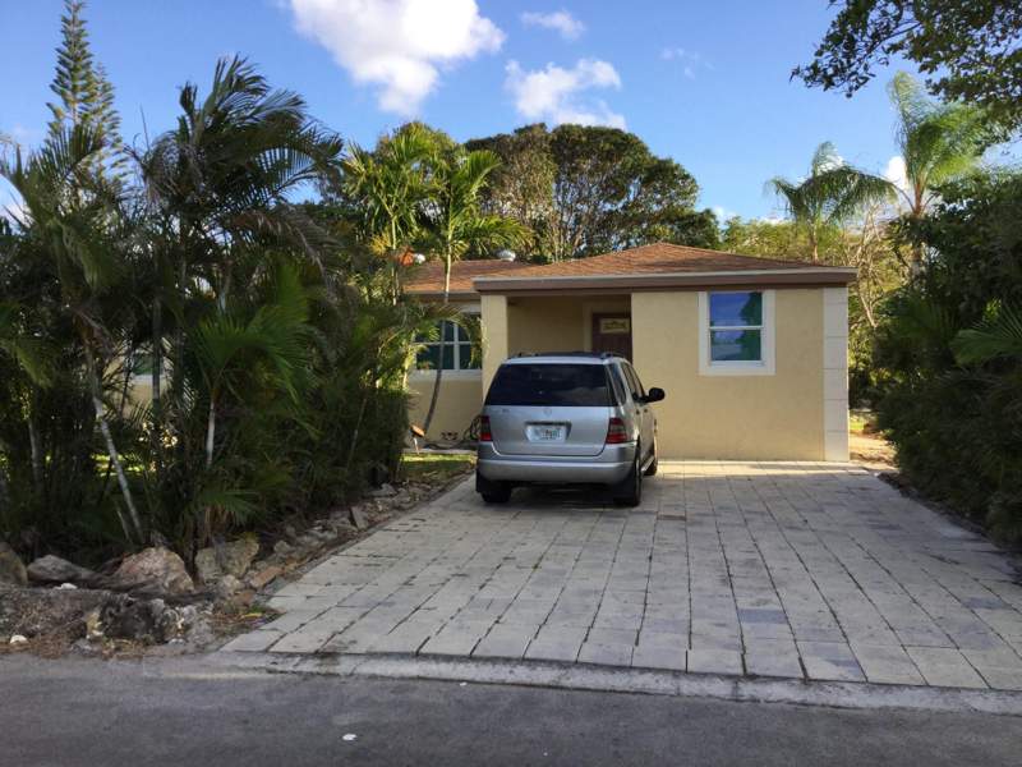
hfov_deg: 58.4
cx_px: 511
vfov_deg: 45.4
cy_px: 384
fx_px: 915
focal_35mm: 31
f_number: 2.4
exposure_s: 1/394
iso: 25
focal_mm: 3.3
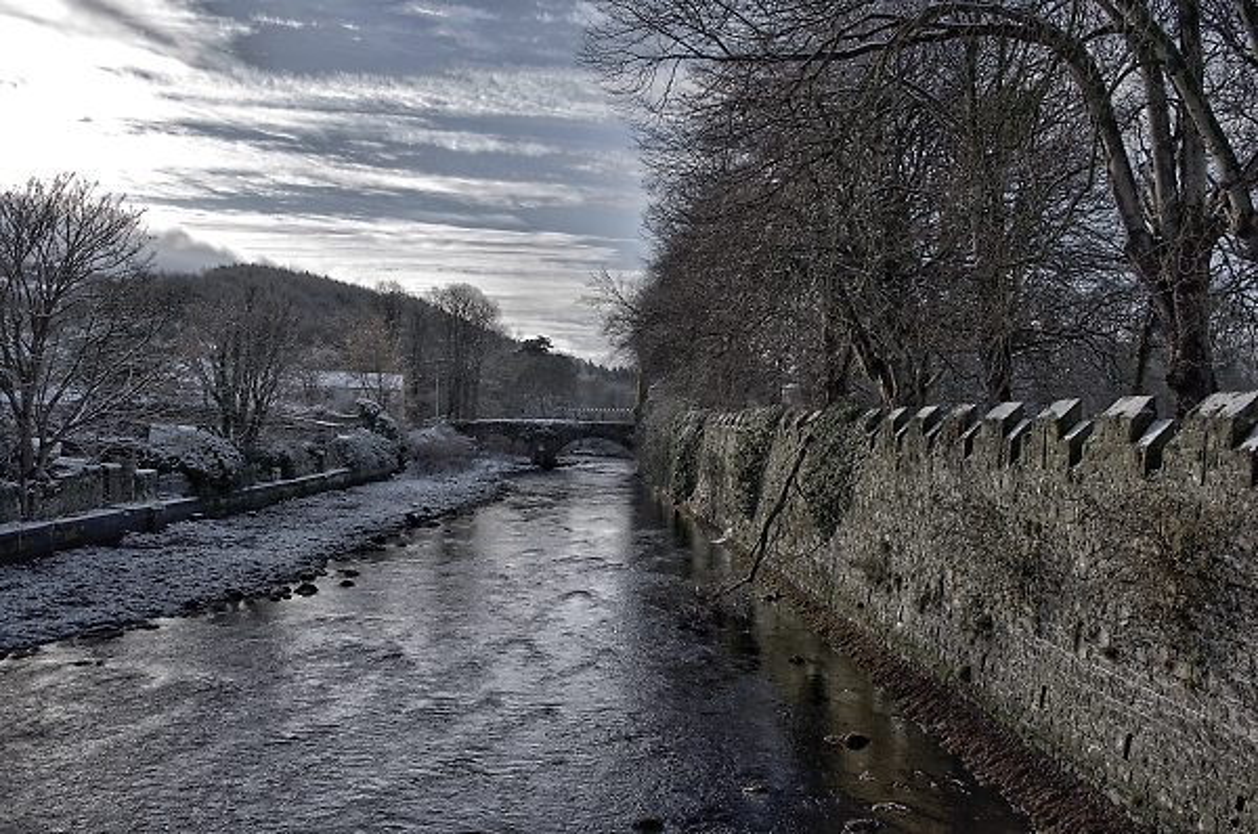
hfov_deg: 60.4
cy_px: 417
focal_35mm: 31
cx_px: 629
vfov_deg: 42.2
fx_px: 1082
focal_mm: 21
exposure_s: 1/160
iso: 200
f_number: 8
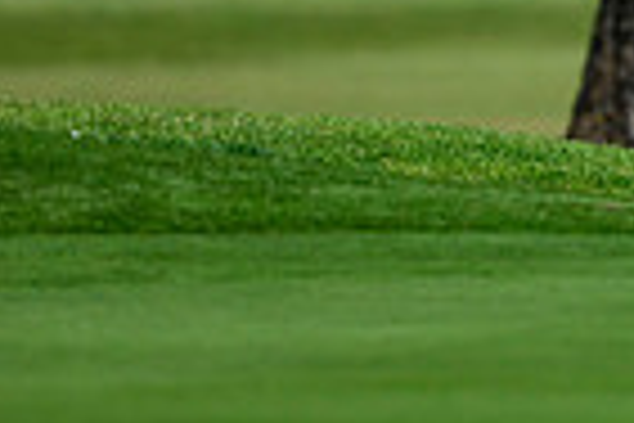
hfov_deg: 1.3
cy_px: -97
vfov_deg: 0.8
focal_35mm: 1640
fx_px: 28880
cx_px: 1299
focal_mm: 400
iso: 500
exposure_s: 1/6400
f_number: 3.5
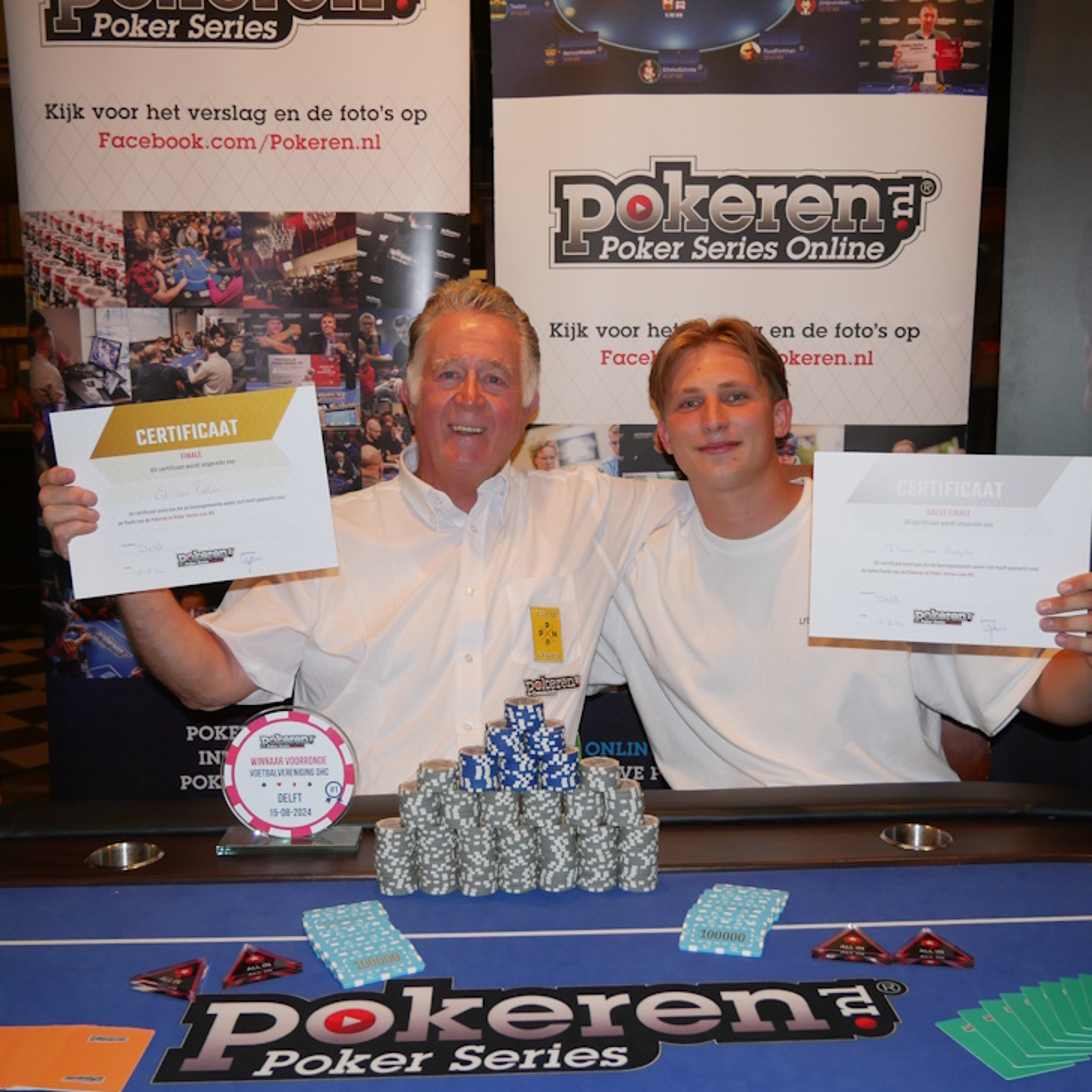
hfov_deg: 48.4
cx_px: 558
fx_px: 1213
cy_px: 550
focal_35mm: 34
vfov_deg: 48.5
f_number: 3.6
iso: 800
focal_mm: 14
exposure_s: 1/60
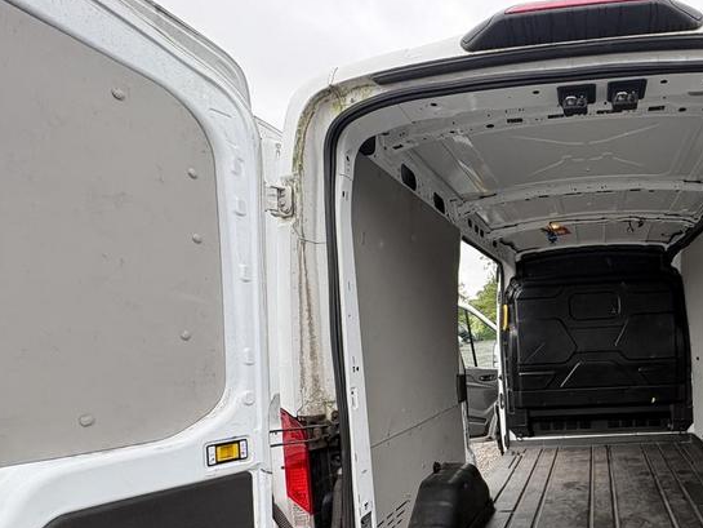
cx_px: 566
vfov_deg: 57.1
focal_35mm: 23
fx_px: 467
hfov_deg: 66.8
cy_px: 367
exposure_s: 1/136
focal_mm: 2.22
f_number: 2.2
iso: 100
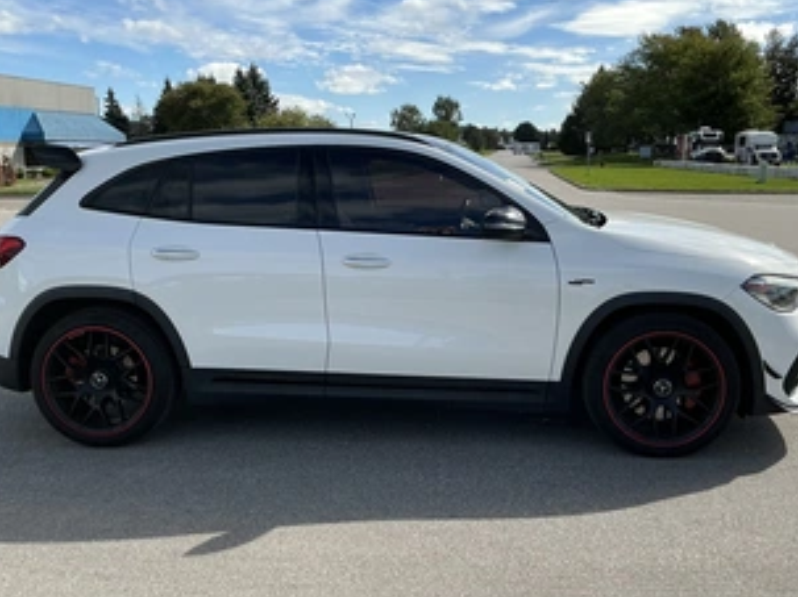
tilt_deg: -6.9
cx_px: 403
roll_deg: +0.6
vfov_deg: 38.6
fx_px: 853
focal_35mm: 37
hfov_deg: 50.2
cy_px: 289
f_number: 1.8
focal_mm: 3
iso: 25
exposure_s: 1/1984
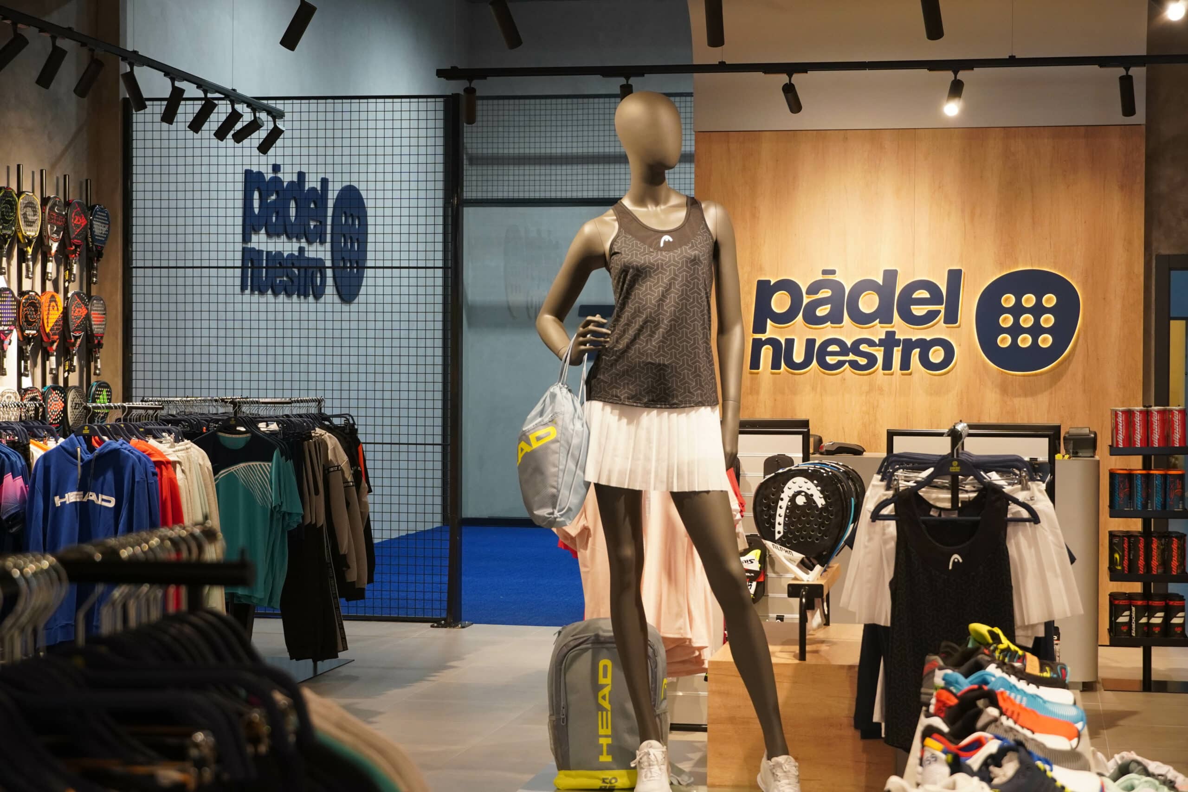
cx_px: 594
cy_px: 396
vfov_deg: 20.2
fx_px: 2227
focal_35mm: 68
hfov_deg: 29.9
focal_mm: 45
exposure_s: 1/100
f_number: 5.6
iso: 1000
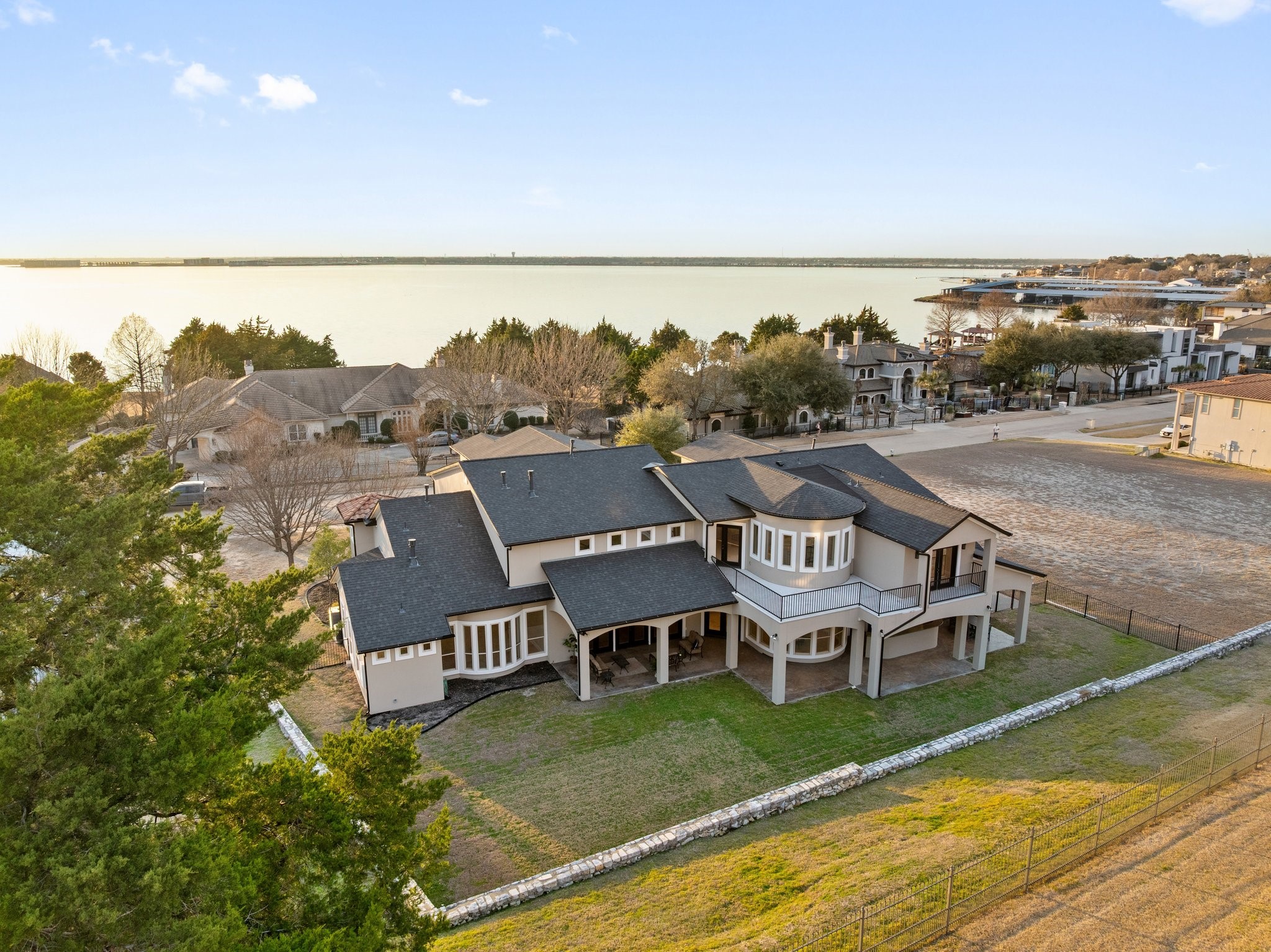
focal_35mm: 24
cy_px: 476
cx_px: 636
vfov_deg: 56.8
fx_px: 881
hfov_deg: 71.6
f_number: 5.6
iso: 100
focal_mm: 12.29
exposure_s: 1/80
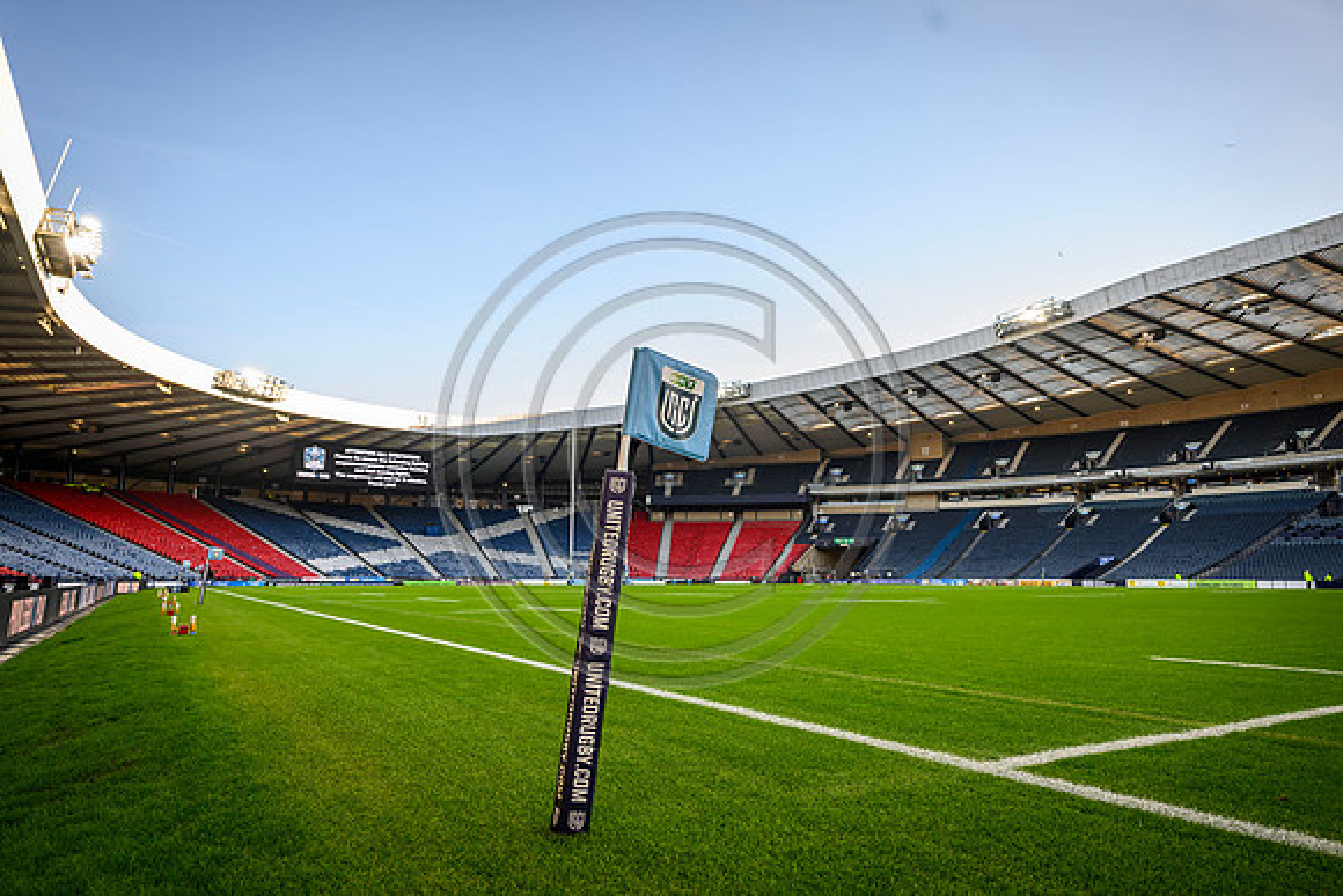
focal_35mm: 24
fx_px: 896
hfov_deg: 73.7
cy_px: 448
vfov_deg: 53.2
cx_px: 672
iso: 500
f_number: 4.5
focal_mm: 24
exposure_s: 1/500
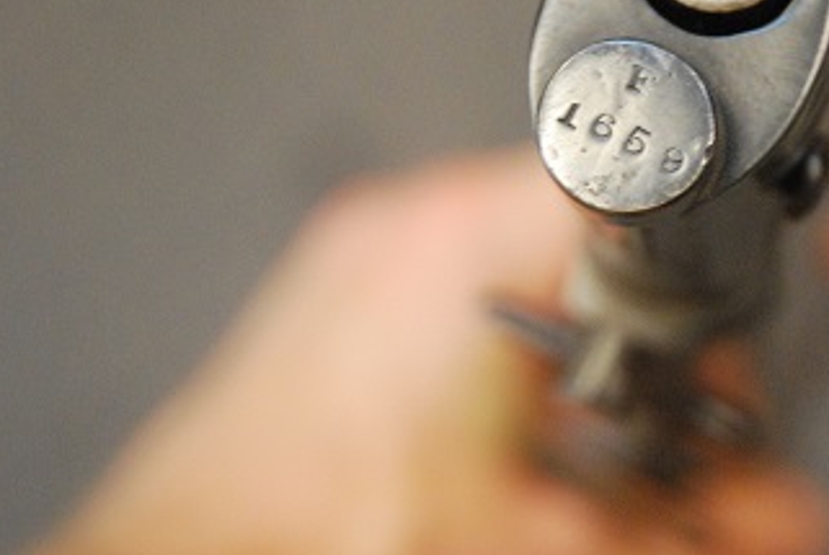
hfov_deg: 10.5
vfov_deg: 7.0
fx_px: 4520
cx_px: 620
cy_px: 169
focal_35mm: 196
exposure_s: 1/80
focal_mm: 70
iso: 1600
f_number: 4.5
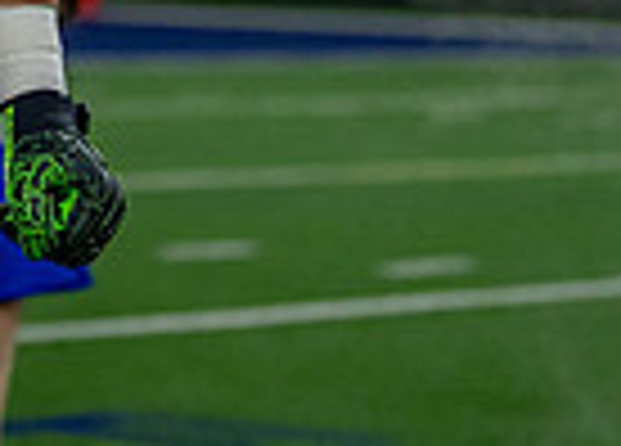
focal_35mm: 320
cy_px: -312
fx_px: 5652
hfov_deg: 6.2
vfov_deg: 4.5
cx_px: -406
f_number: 2.8
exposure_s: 1/1250
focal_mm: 70
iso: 1600
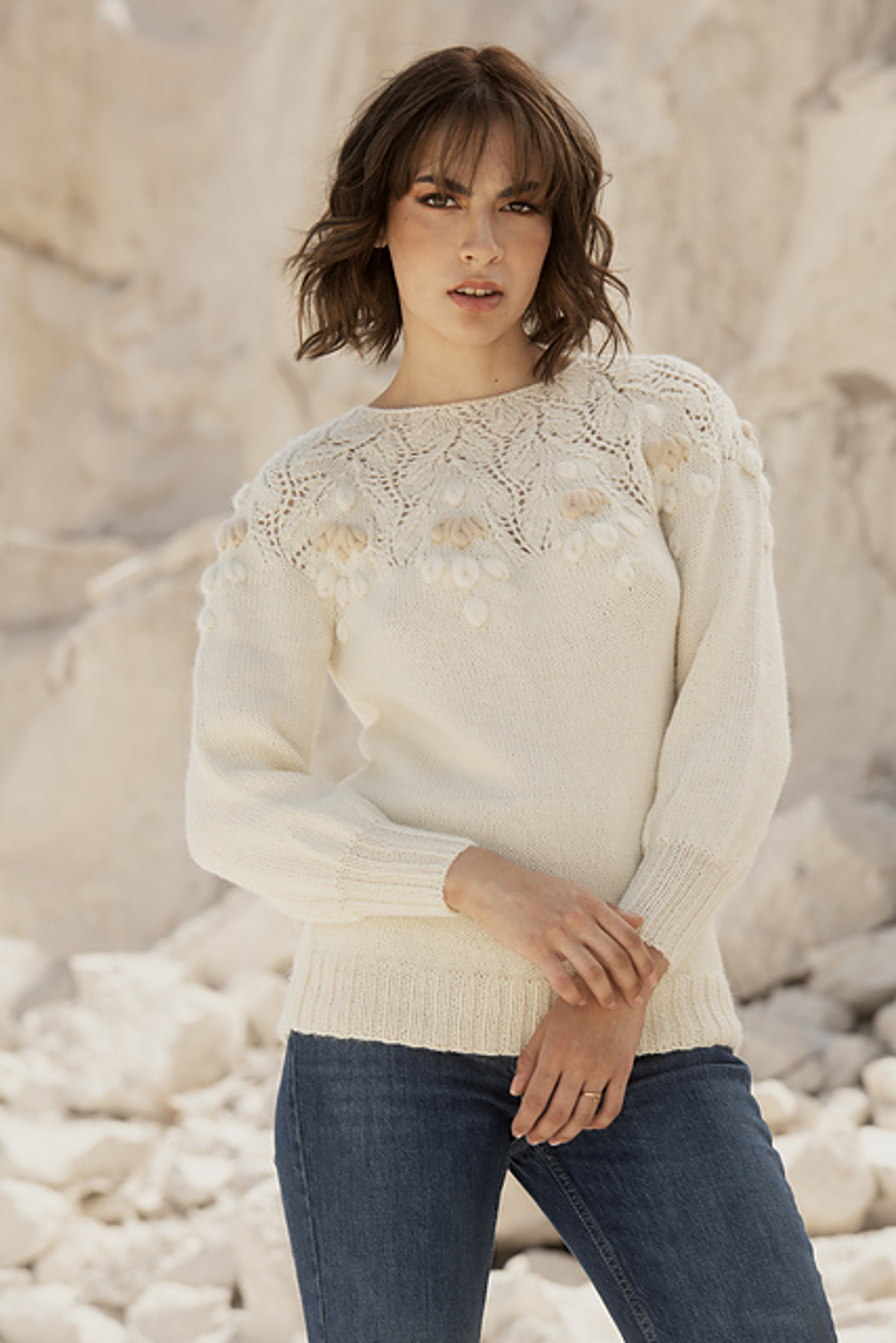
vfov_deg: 15.2
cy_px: 672
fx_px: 5037
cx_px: 448
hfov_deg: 10.2
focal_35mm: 135
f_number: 9
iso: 100
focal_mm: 135
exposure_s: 1/250
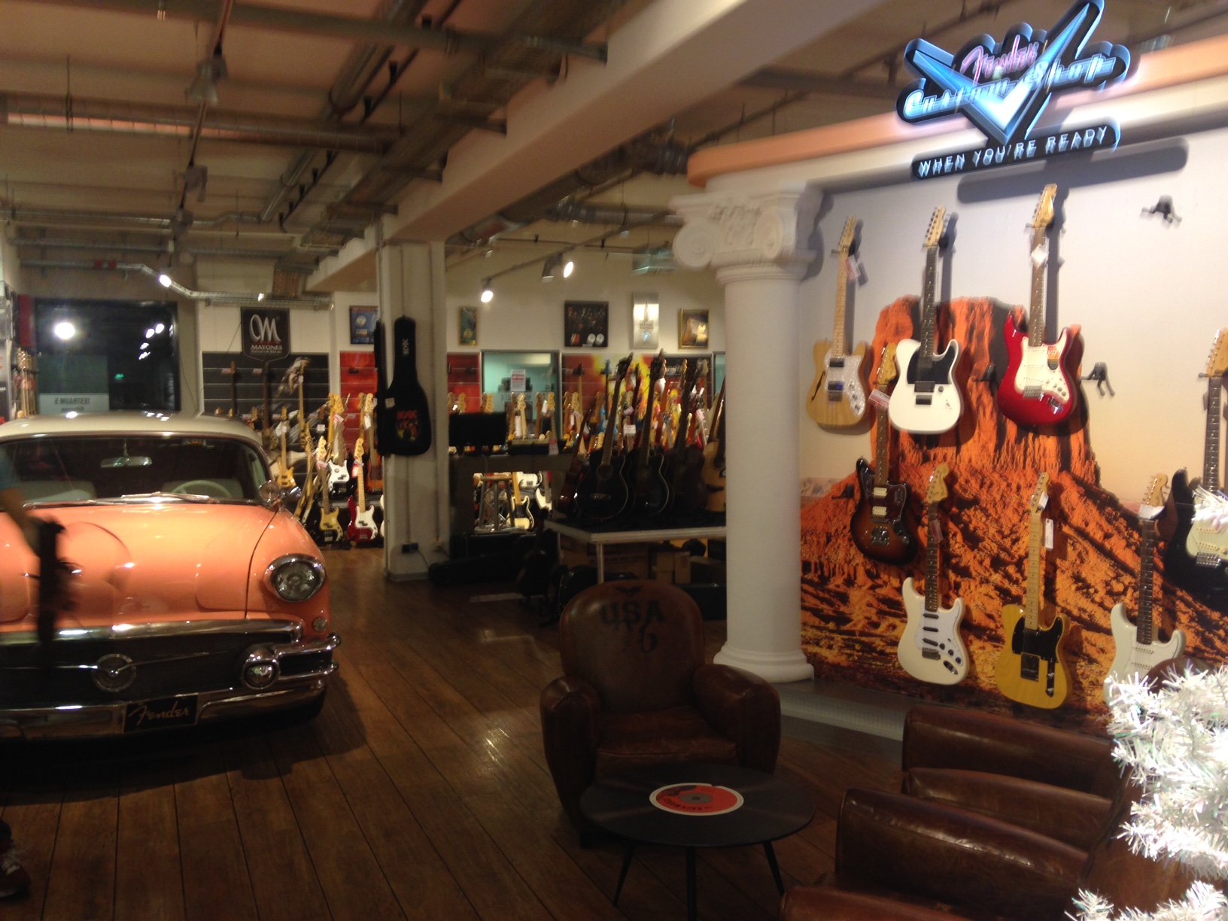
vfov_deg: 42.9
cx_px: 614
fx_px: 1171
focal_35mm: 33
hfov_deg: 55.4
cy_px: 460
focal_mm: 4.12
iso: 80
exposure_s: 1/20
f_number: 2.4
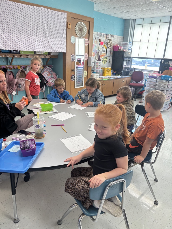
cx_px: 86
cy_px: 114
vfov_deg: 67.3
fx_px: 172
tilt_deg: -20.6
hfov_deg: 53.1
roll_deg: -2.8
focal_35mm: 26
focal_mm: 5.96
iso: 100
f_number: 1.6
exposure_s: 1/120
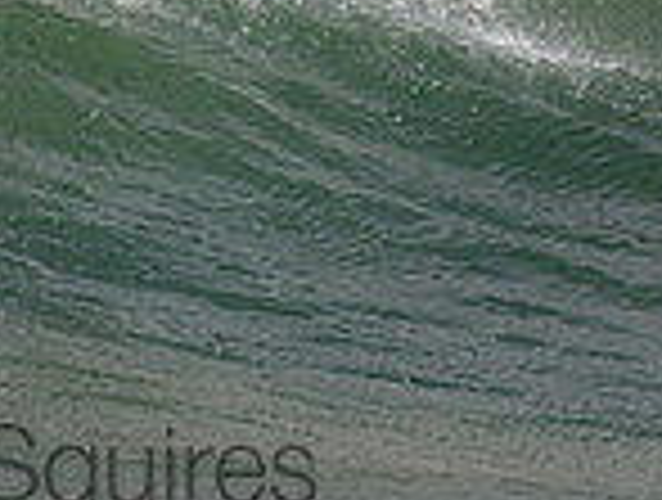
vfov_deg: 0.5
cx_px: -32
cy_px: -282
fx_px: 58012
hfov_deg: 0.7
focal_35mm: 3026
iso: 900
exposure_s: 1/2000
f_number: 11
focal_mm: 800
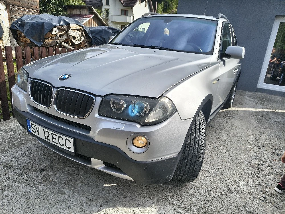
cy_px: 107
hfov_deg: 71.6
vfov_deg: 56.8
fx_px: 198
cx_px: 142
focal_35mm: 24
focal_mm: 5.56
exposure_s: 1/667
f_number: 1.8
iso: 100
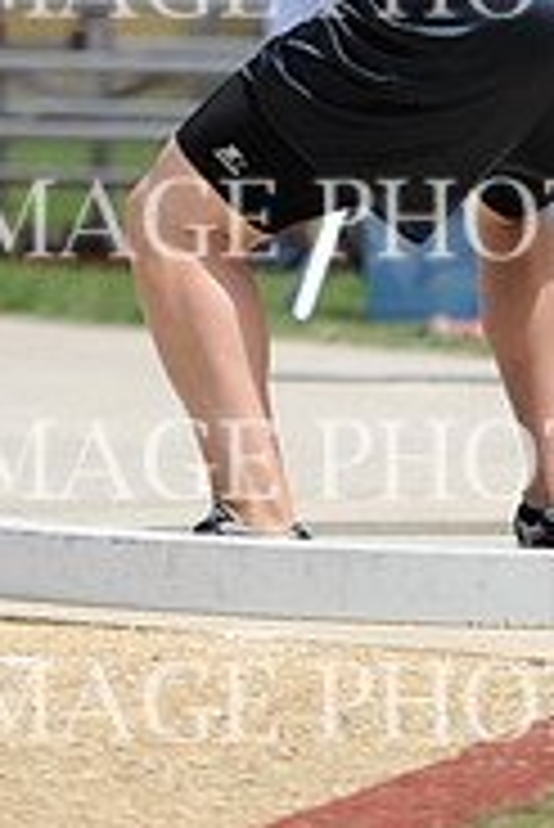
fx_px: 8708
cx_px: 284
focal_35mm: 378
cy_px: -387
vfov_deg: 5.4
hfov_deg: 3.6
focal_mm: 120
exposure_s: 1/2500
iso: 200
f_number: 2.8
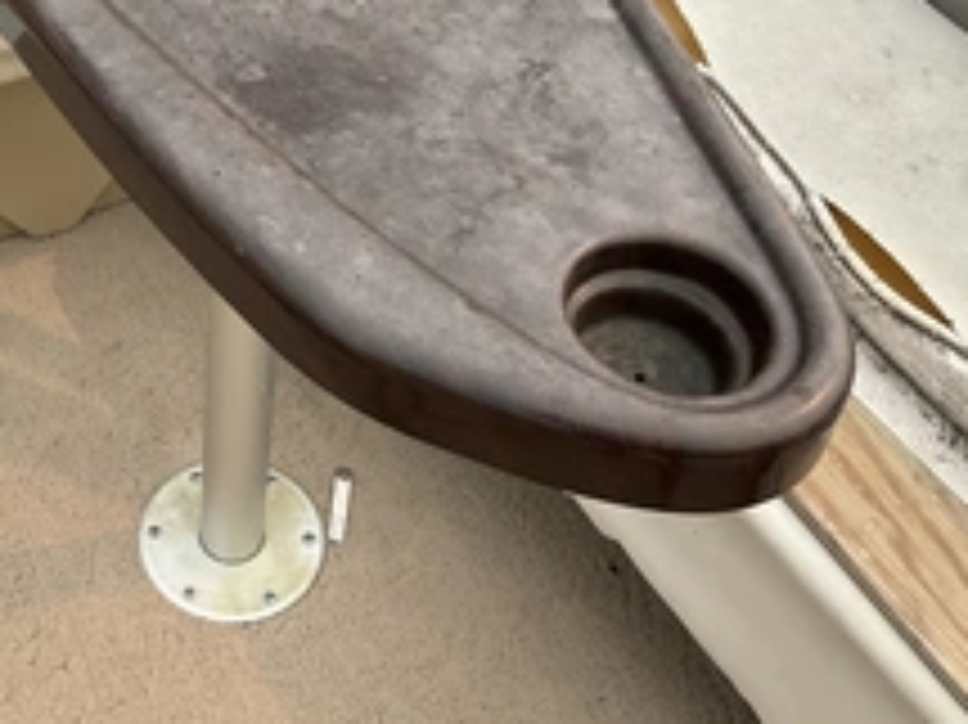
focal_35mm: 54
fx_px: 1509
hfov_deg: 34.7
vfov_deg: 26.6
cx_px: 230
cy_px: 166
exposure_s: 1/829
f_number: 1.8
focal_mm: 3
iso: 25
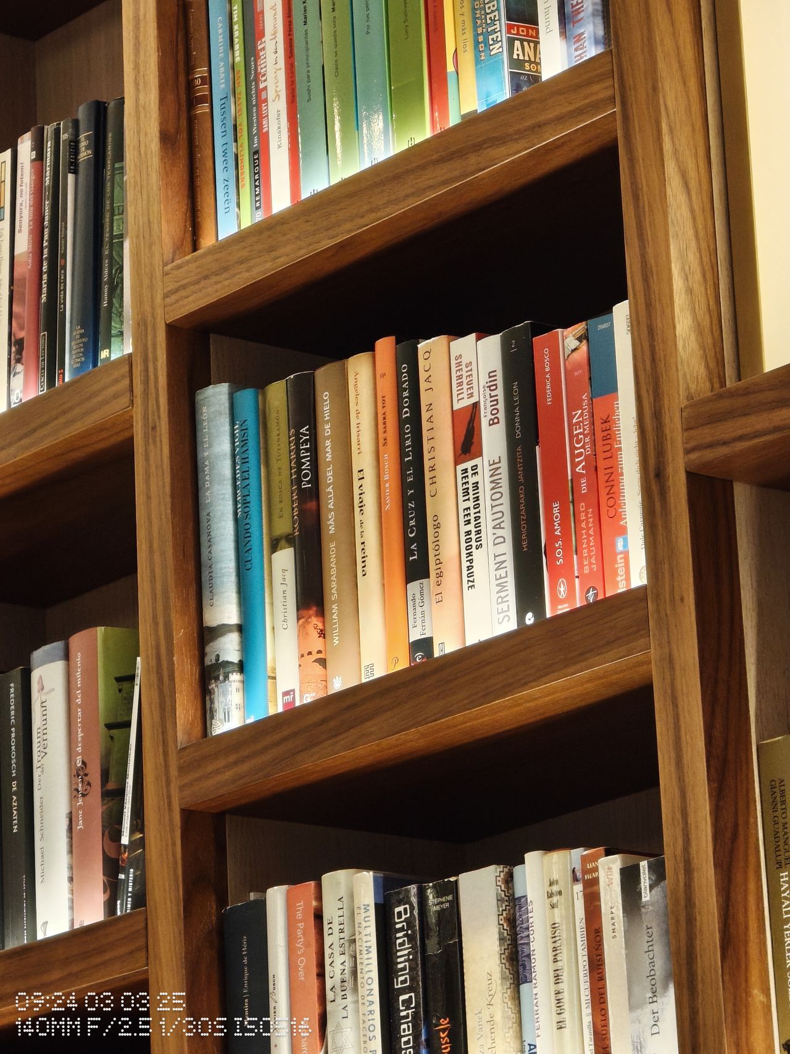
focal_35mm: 140
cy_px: 527
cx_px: 395
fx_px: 4261
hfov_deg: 10.6
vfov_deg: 14.1
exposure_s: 1/30
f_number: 2.55
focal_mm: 13.3
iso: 516
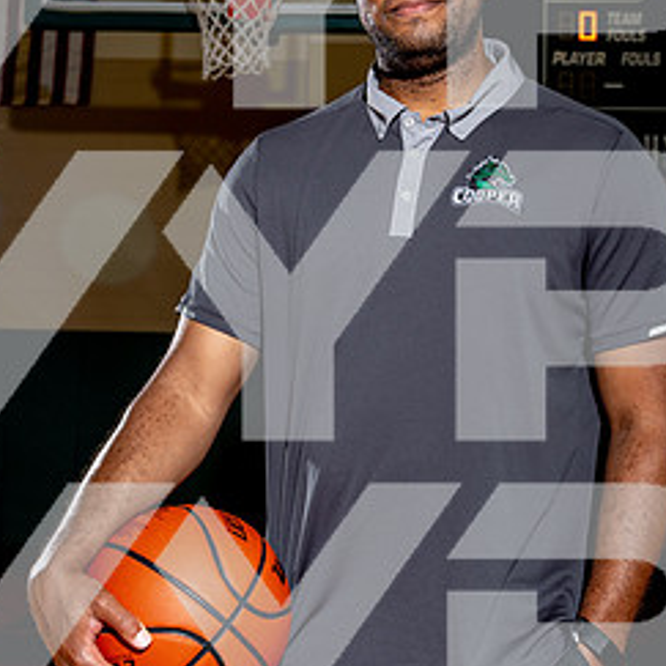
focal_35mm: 67
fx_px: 1458
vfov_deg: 25.7
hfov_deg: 25.7
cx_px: 403
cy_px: 297
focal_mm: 33
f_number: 5.6
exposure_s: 1/125
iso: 100
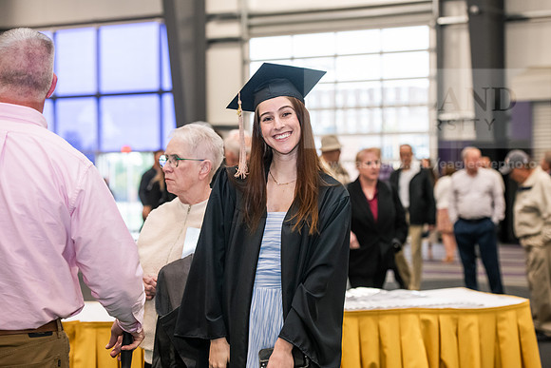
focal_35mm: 86
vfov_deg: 15.9
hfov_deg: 23.6
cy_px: 184
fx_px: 1317
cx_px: 276
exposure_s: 1/200
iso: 2500
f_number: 4
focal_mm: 86
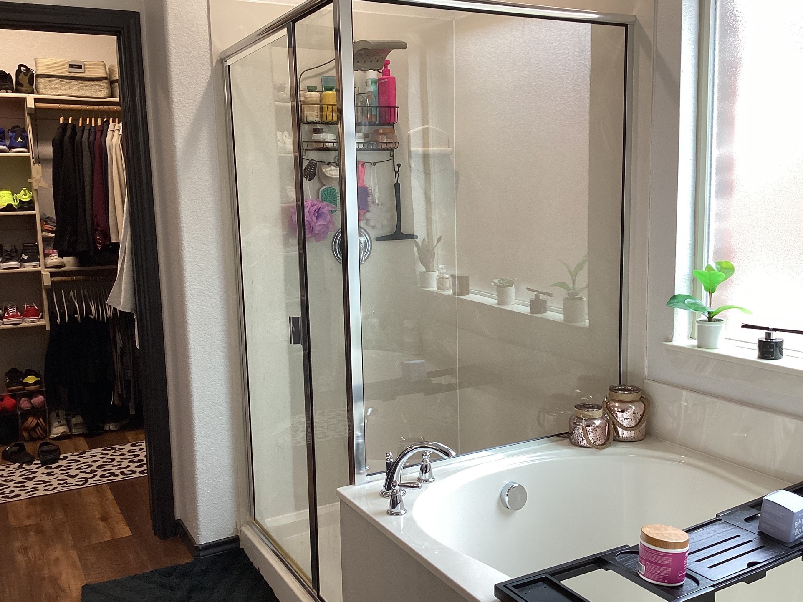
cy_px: 307
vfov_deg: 42.9
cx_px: 392
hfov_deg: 55.3
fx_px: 766
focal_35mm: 33
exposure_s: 1/60
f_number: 2.4
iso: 64
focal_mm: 3.3
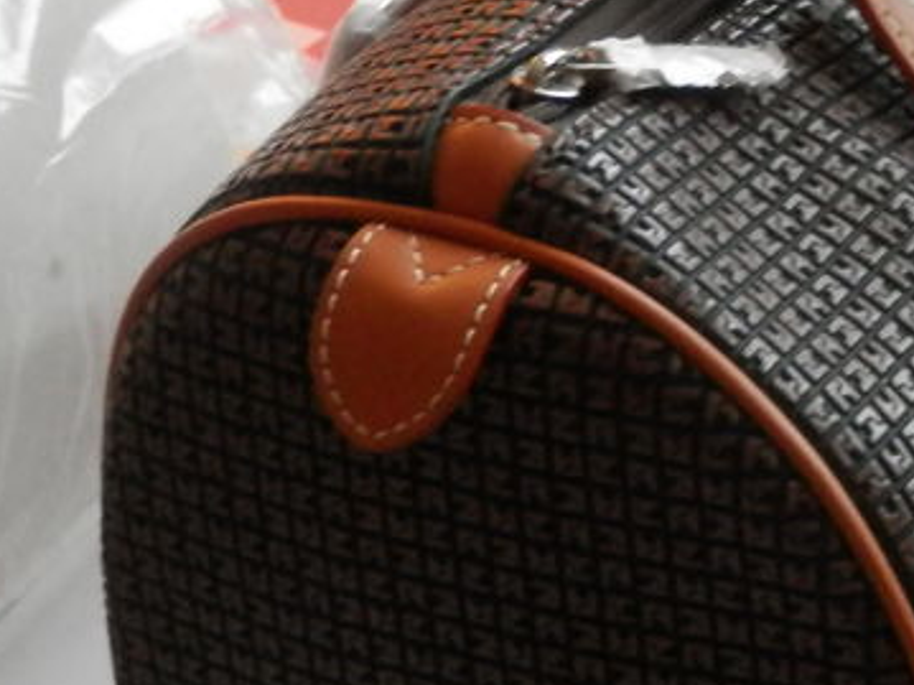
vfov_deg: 8.1
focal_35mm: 184
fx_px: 4857
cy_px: 250
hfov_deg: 10.6
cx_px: 1034
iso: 400
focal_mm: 11.9
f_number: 4.4
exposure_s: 1/8
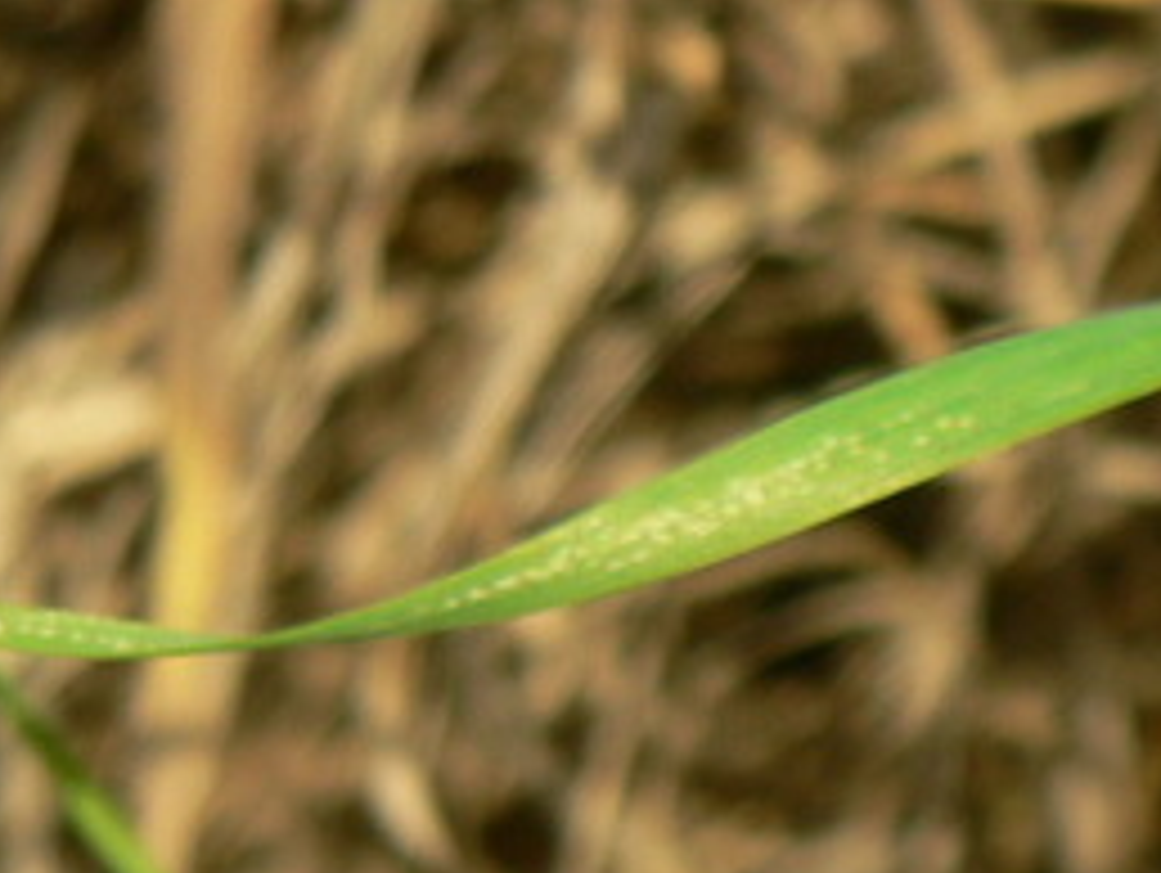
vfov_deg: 5.6
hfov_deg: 7.4
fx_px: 8863
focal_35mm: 264
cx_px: 1820
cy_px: 1328
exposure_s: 1/400
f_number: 4
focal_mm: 13.3
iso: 80
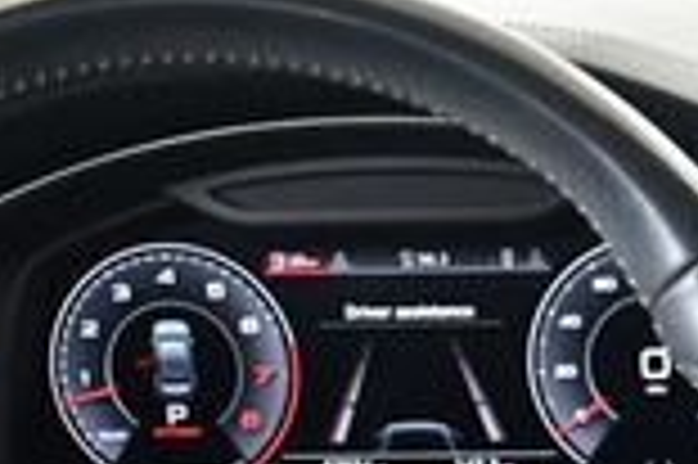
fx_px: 2886
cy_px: 667
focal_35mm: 149
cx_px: 932
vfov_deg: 9.0
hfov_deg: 13.3
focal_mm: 18
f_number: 3.5
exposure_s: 1/100
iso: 3200
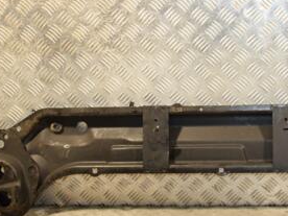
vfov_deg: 21.3
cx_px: 250
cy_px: 118
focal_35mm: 69
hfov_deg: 27.3
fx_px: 574
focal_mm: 22
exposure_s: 1/160
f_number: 5
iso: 800
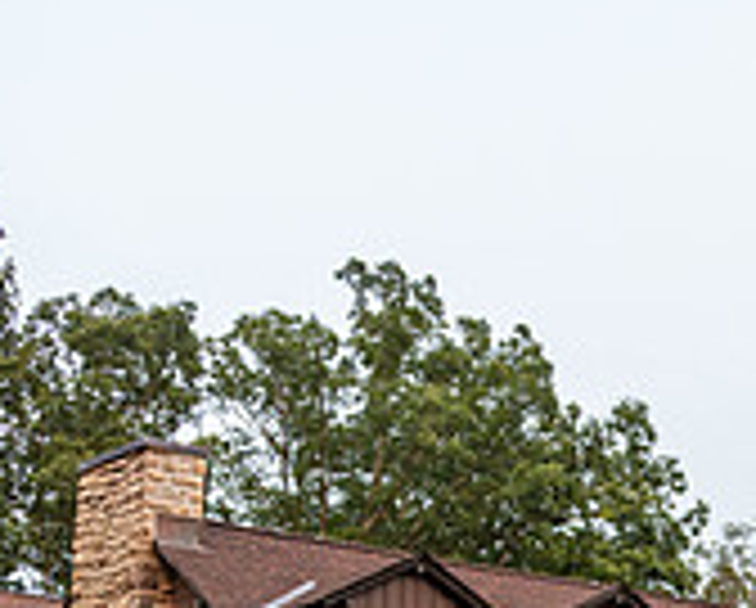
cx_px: 1027
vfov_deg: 14.1
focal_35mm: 104
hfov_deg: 17.1
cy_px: 839
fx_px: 2331
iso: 1000
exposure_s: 1/200
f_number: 3.5
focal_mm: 32
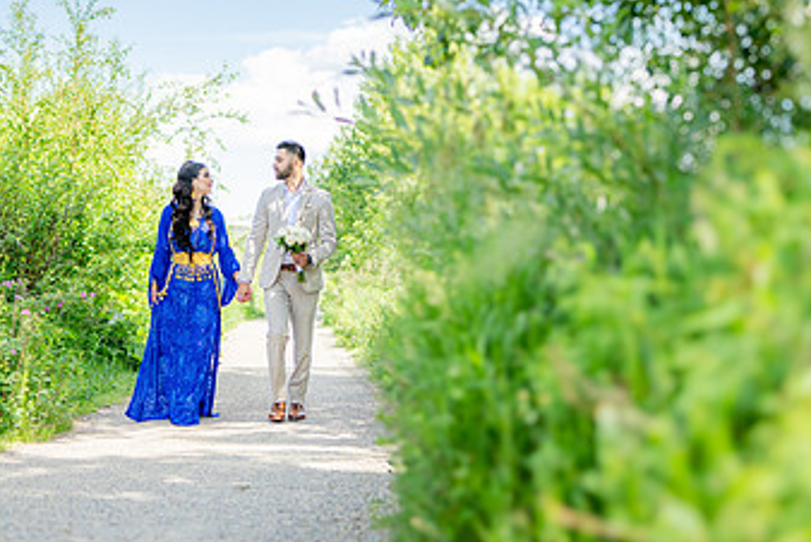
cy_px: 217
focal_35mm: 60
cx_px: 264
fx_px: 1353
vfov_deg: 22.6
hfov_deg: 33.1
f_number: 1.2
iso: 125
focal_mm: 35
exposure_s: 1/3200
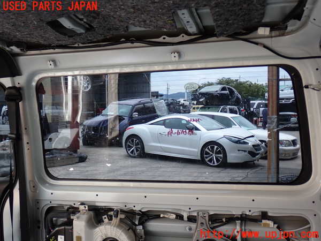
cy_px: 120
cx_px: 160
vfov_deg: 37.7
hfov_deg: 49.0
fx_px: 352
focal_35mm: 38
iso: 200
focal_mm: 6.83
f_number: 2.7
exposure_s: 1/80
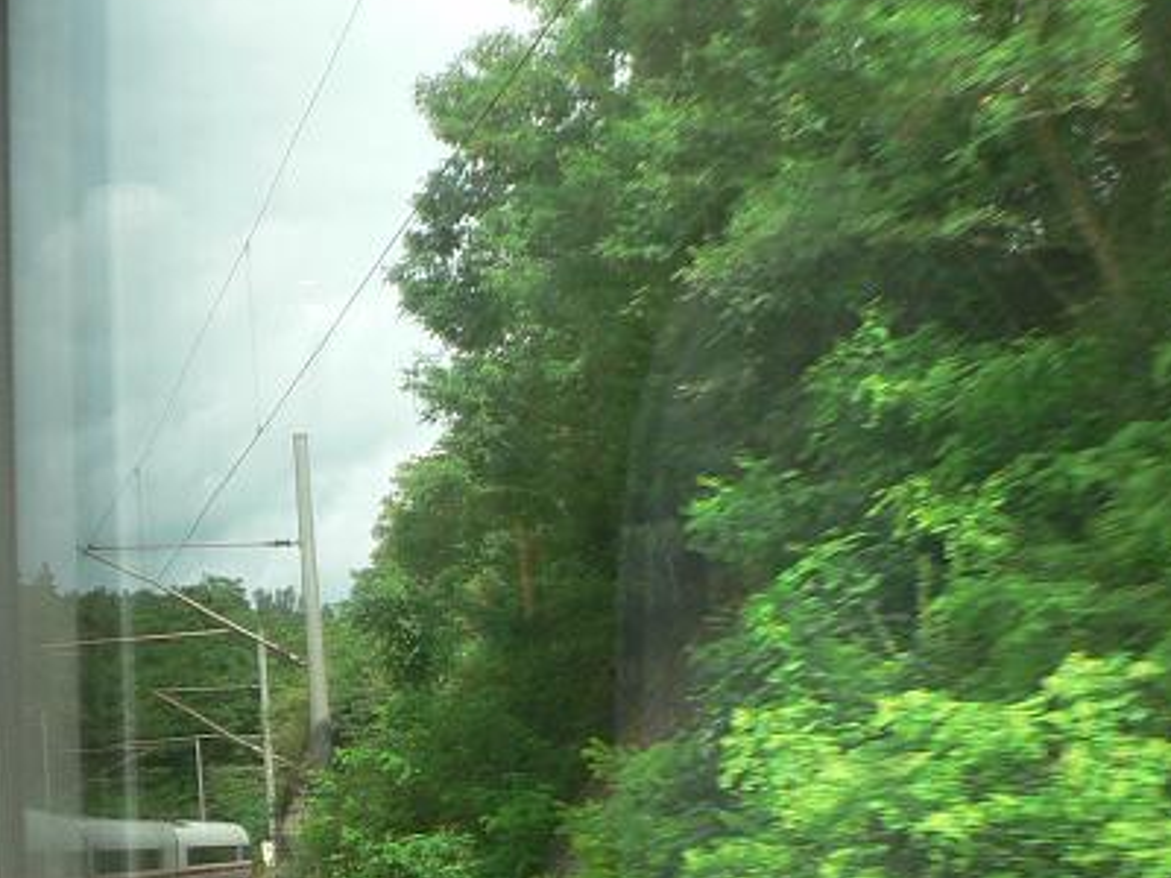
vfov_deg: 20.1
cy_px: 784
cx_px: 416
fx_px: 2436
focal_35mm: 72
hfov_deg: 26.9
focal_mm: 6
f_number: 2.8
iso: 80
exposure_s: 1/100
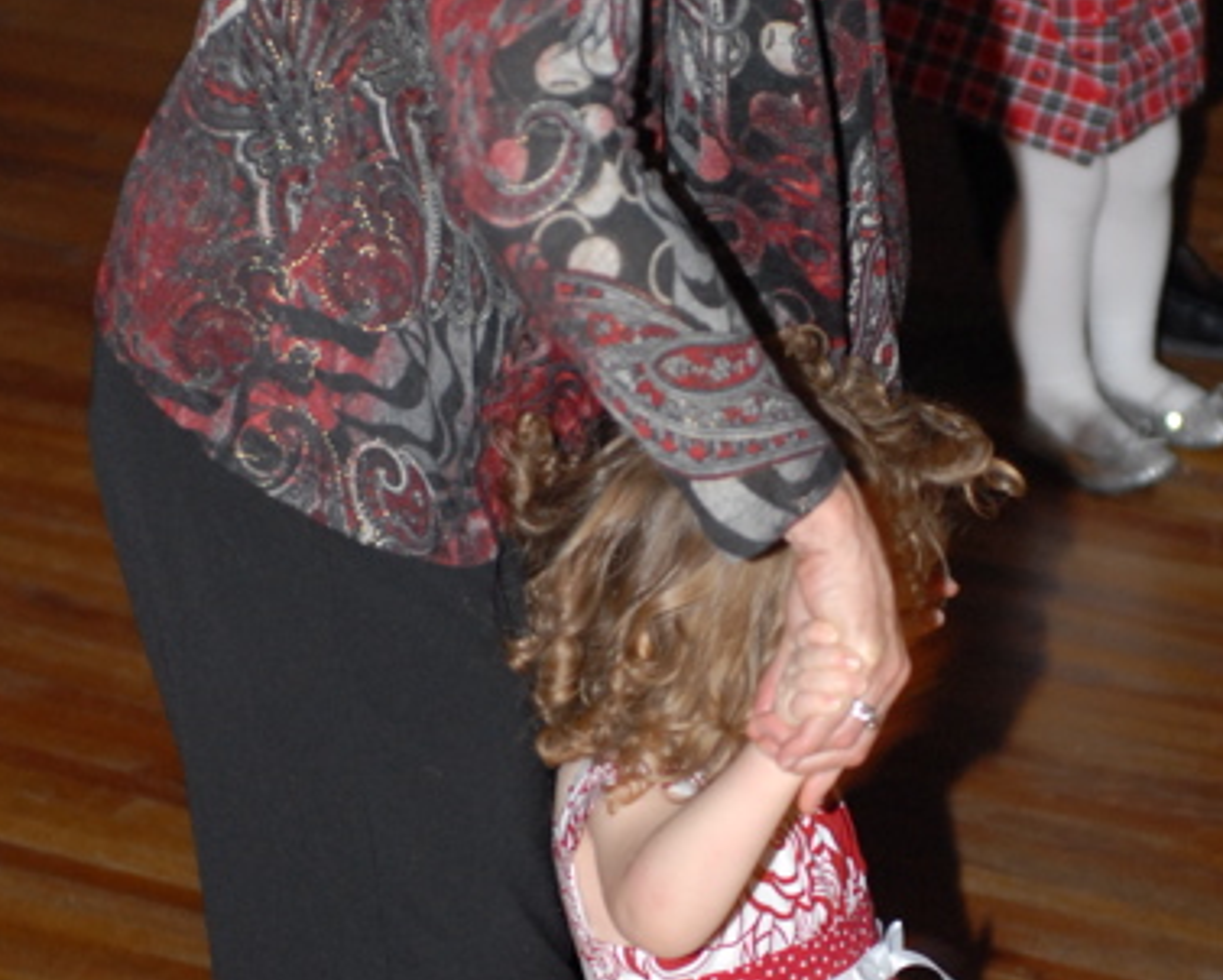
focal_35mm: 222
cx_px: 796
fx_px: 8040
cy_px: 488
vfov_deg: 7.0
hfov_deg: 8.7
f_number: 2.8
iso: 400
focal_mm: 70
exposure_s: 1/25
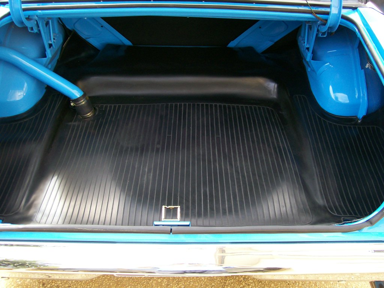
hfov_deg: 51.4
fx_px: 399
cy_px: 144
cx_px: 192
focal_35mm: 36
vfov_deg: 39.7
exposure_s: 1/137
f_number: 2.7
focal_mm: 6
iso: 80
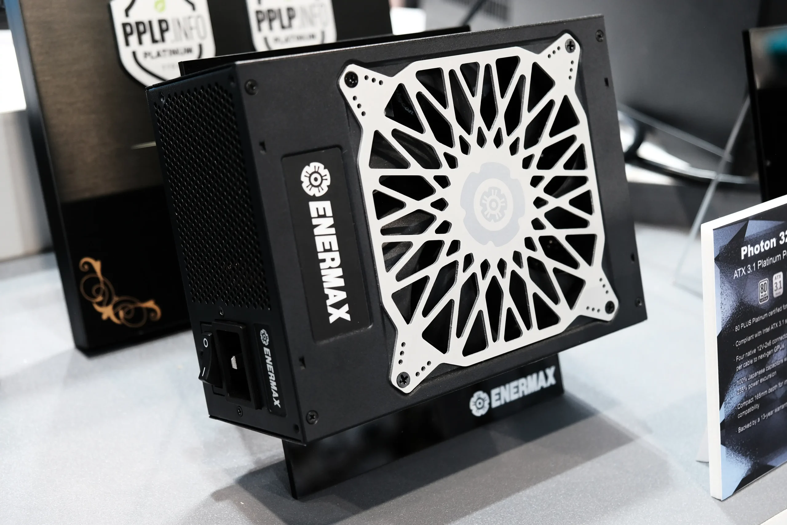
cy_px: 262
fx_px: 1071
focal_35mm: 49
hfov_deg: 40.3
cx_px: 394
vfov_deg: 27.5
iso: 800
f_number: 3.6
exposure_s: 1/58
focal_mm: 32.9
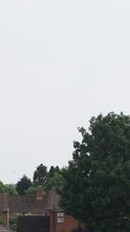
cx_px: 8
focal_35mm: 203
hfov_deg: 6.0
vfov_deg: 10.6
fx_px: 1247
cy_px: 183
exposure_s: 1/160
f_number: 8
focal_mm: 50
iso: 100
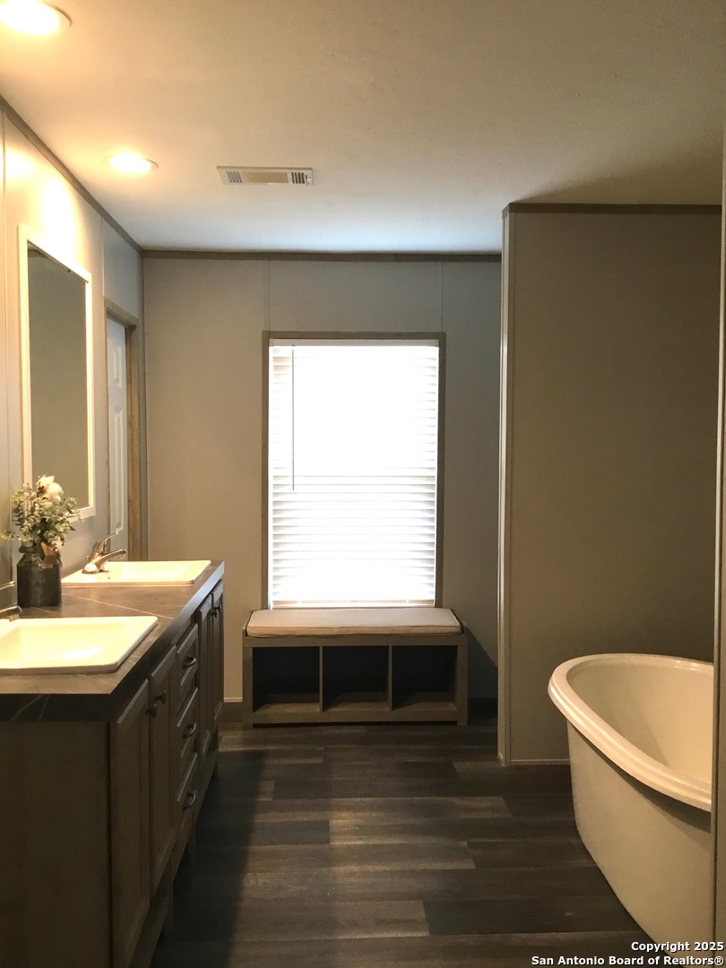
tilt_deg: -2.3
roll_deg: +0.3
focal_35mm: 31
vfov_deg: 58.4
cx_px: 363
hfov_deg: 45.4
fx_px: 867
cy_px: 484
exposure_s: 1/30
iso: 64
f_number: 2.4
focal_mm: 3.3
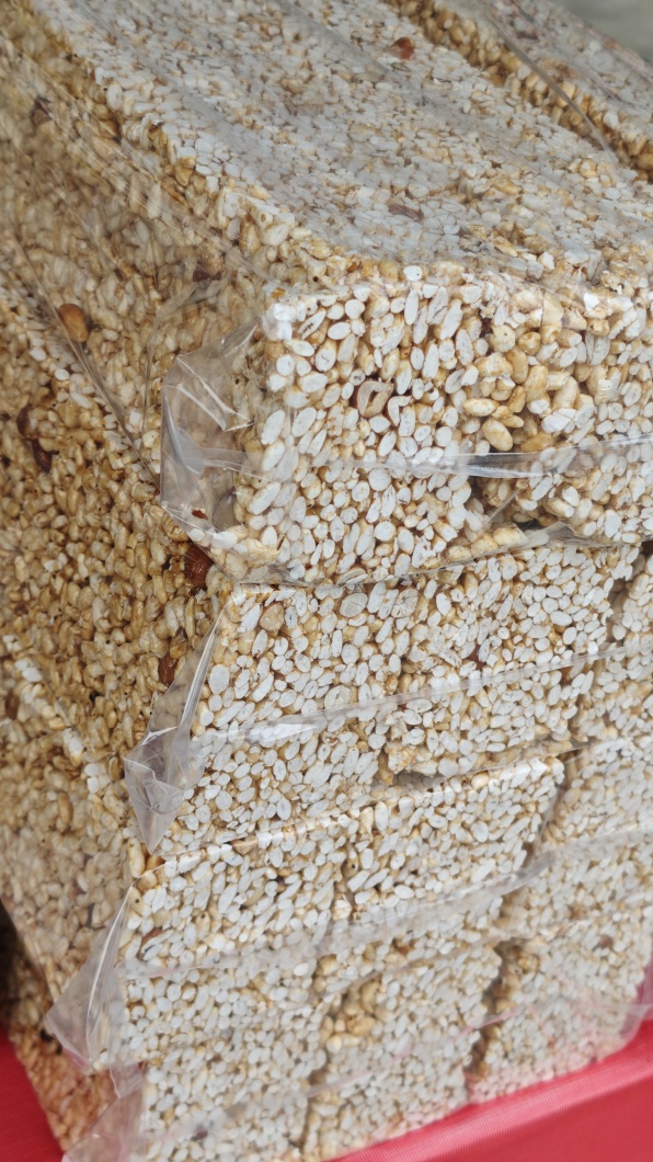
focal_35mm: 57
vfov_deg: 36.6
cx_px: 308
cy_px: 582
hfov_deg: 21.1
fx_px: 1755
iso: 125
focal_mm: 6.68
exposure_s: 1/100
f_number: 1.44
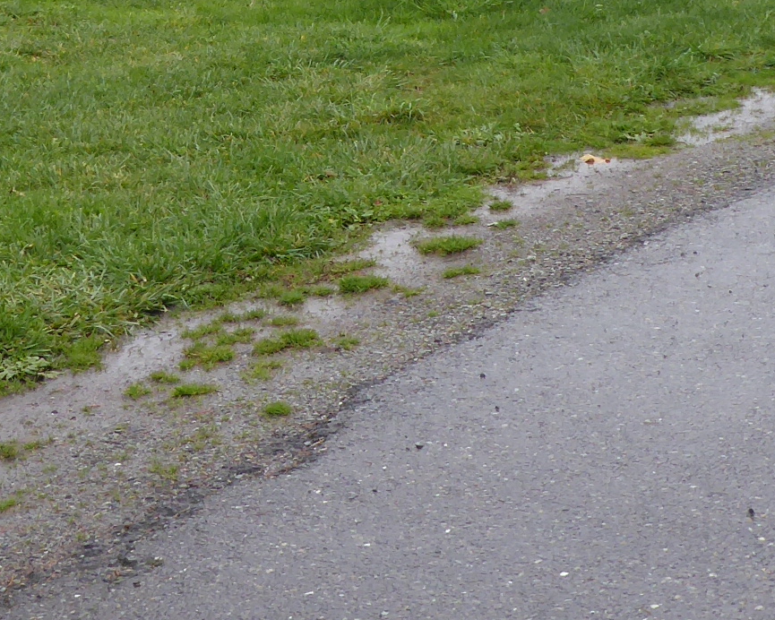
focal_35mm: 104
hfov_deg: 18.4
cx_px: 300
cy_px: -161
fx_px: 2385
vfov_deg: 14.3
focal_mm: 6.3
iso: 125
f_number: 3.7
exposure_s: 1/60
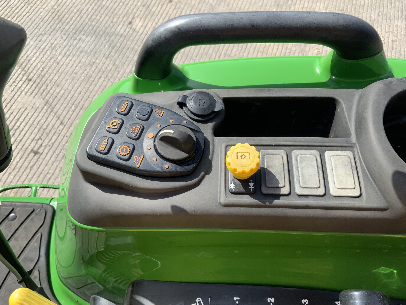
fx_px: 340
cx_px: 203
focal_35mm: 29
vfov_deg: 48.2
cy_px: 152
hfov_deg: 61.7
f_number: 1.8
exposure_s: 1/883
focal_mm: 3
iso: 16
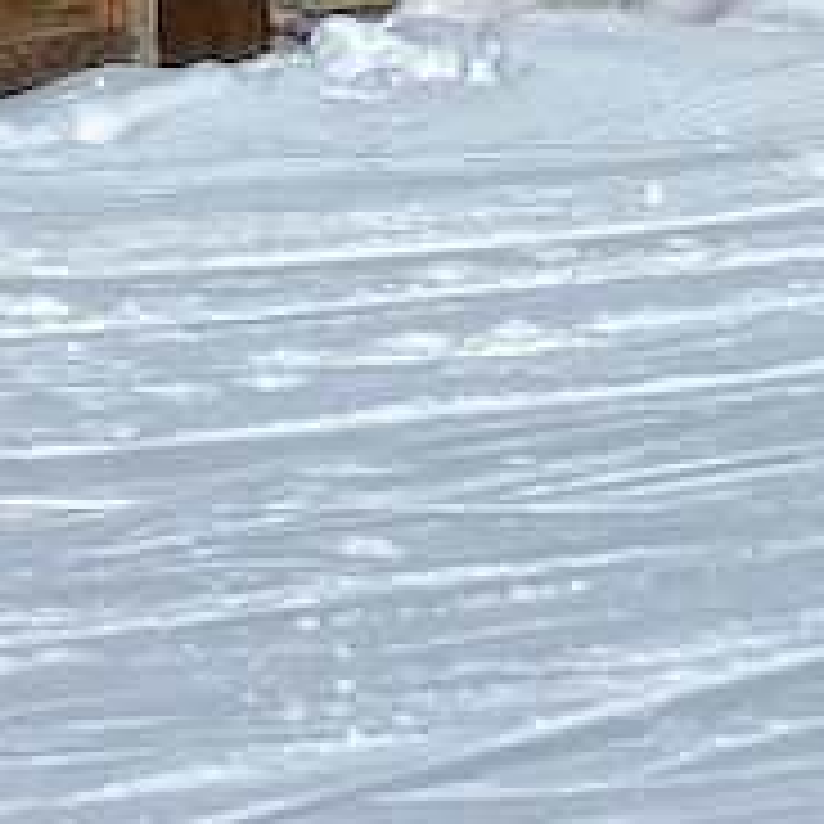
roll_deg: +0.4
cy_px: -1301
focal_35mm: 161
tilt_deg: +6.0
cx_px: -1193
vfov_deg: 9.4
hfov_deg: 9.6
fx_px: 4336
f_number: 1.8
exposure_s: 1/14286
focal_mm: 4.25
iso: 32
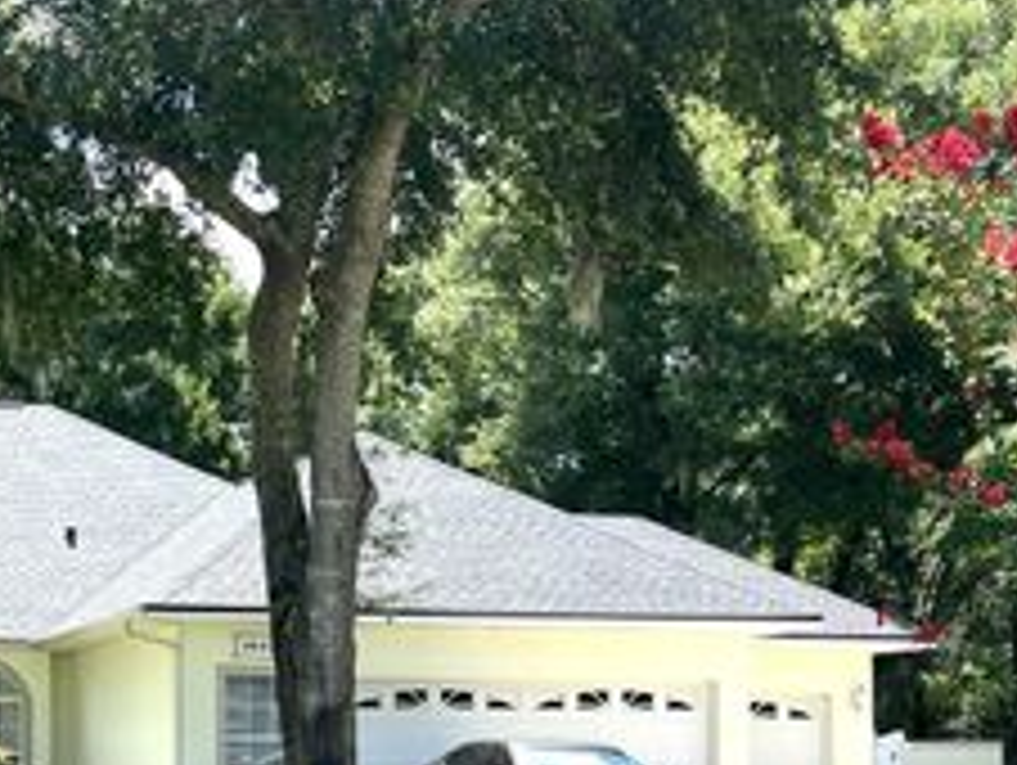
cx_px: 58
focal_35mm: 73
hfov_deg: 25.6
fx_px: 2147
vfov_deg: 19.7
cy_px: 736
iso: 50
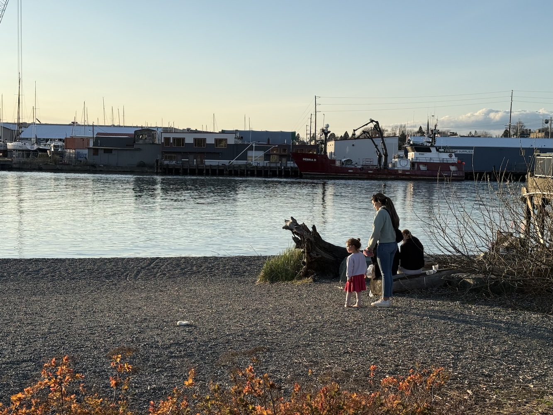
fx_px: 767
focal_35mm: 48
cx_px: 276
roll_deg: -0.5
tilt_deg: -3.0
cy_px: 208
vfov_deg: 30.3
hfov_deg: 39.7
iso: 64
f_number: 1.78
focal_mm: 6.76
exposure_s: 1/3704
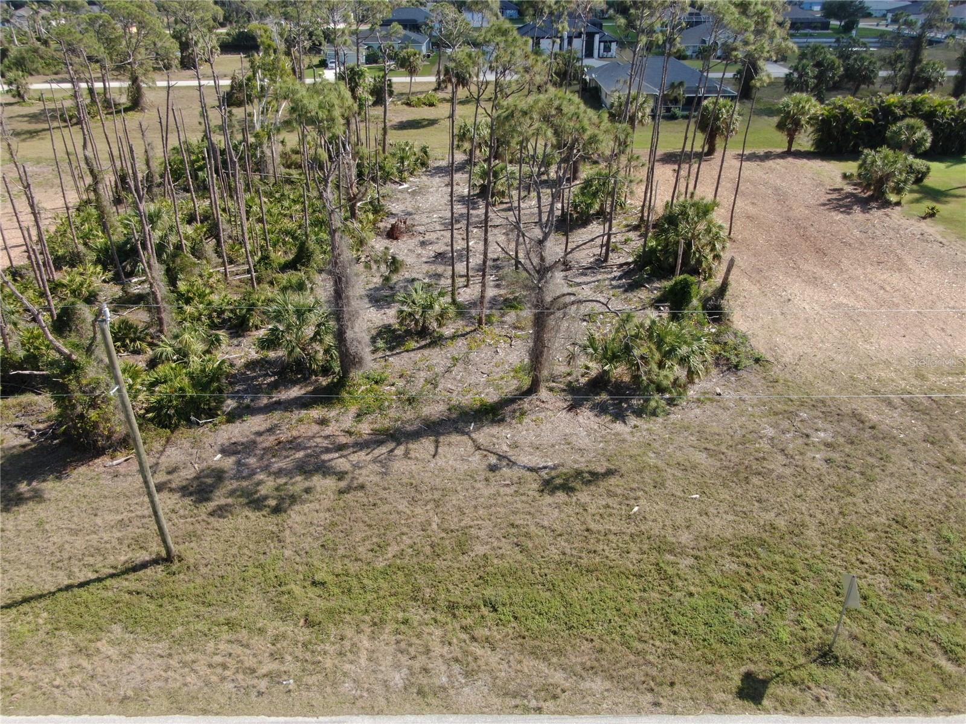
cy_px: 362
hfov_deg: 71.6
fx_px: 670
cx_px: 483
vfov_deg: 56.8
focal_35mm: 24
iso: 110
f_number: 2.8
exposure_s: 1/800
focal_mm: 4.39
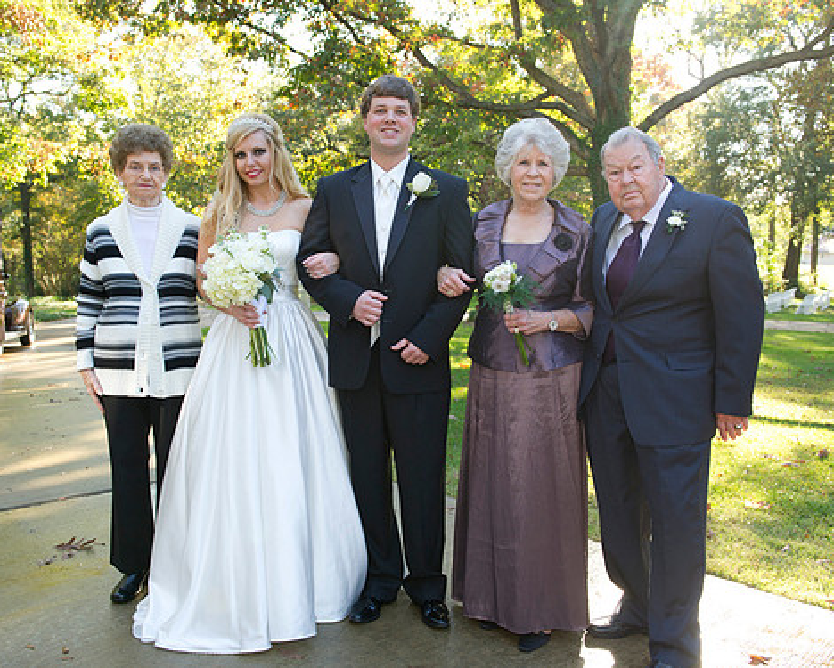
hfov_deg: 50.2
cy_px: 326
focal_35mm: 36
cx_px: 387
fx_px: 889
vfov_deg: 41.2
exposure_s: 1/200
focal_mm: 31
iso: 500
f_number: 5.6
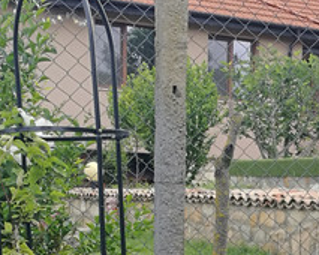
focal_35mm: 99
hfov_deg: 19.1
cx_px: 283
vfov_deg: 14.2
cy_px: 423
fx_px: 934
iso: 50
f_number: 2.2
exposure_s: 1/353
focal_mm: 4.5
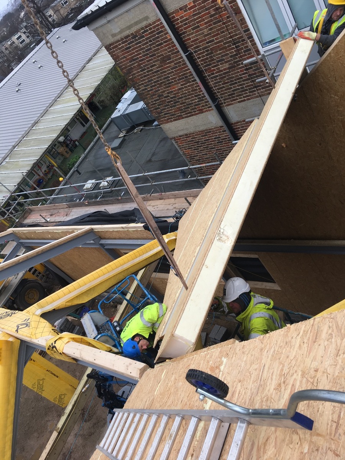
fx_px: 385
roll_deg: +41.0
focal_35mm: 29
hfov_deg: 48.2
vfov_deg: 61.7
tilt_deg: -34.5
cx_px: 172
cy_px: 230
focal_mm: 4.15
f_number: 2.2
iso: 25
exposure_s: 1/145
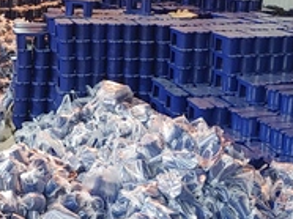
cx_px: 110
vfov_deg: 17.5
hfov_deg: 23.3
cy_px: 82
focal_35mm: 84
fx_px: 710
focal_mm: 4.81
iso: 750
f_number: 1.8
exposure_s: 1/25
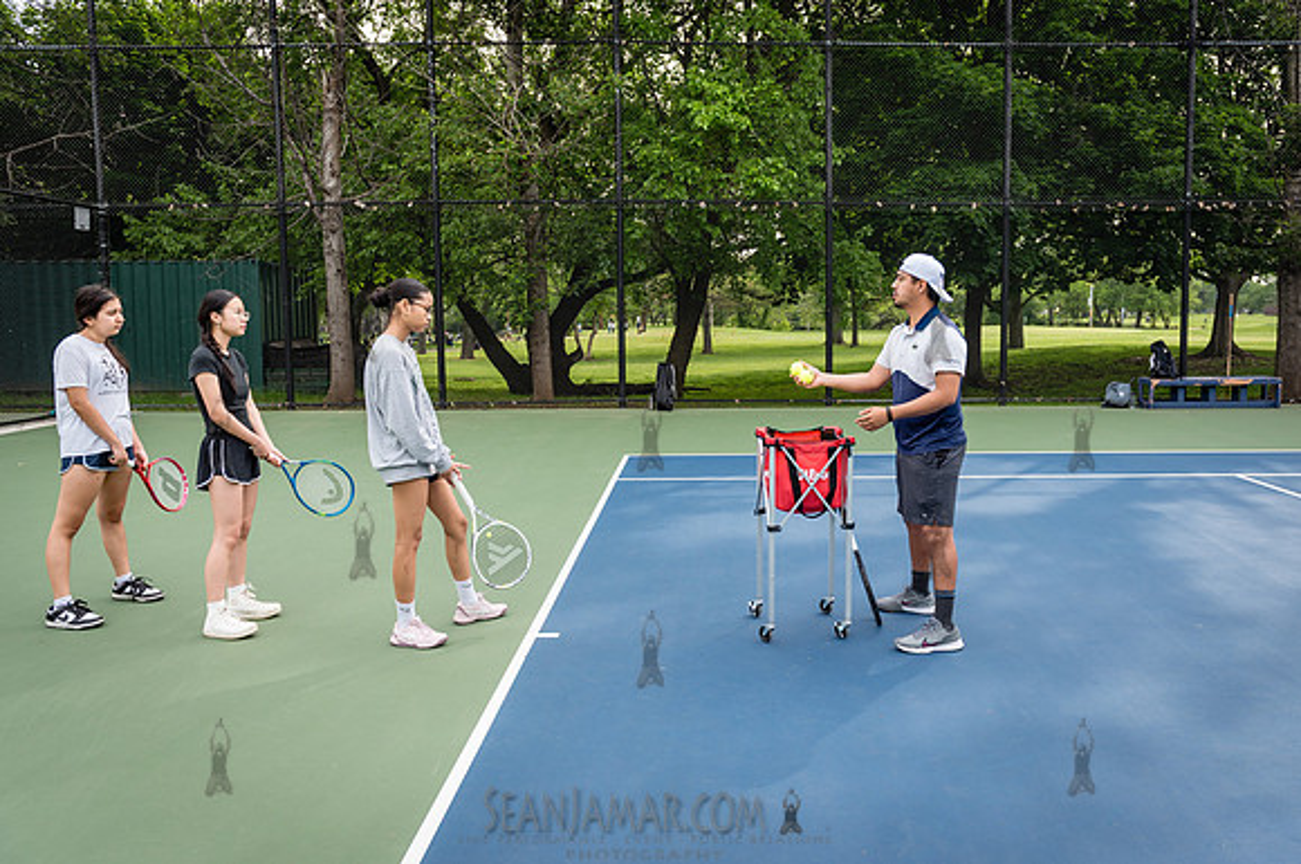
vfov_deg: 48.1
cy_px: 397
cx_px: 714
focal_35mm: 27
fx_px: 967
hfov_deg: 67.7
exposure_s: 1/500
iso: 200
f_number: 4
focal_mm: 24
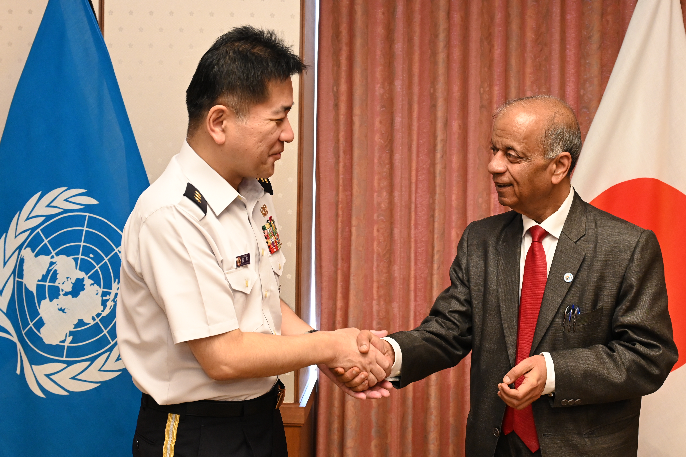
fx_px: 1066
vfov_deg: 24.2
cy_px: 218
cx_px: 380
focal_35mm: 56
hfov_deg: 35.6
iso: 3200
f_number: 5.6
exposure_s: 1/160
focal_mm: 48
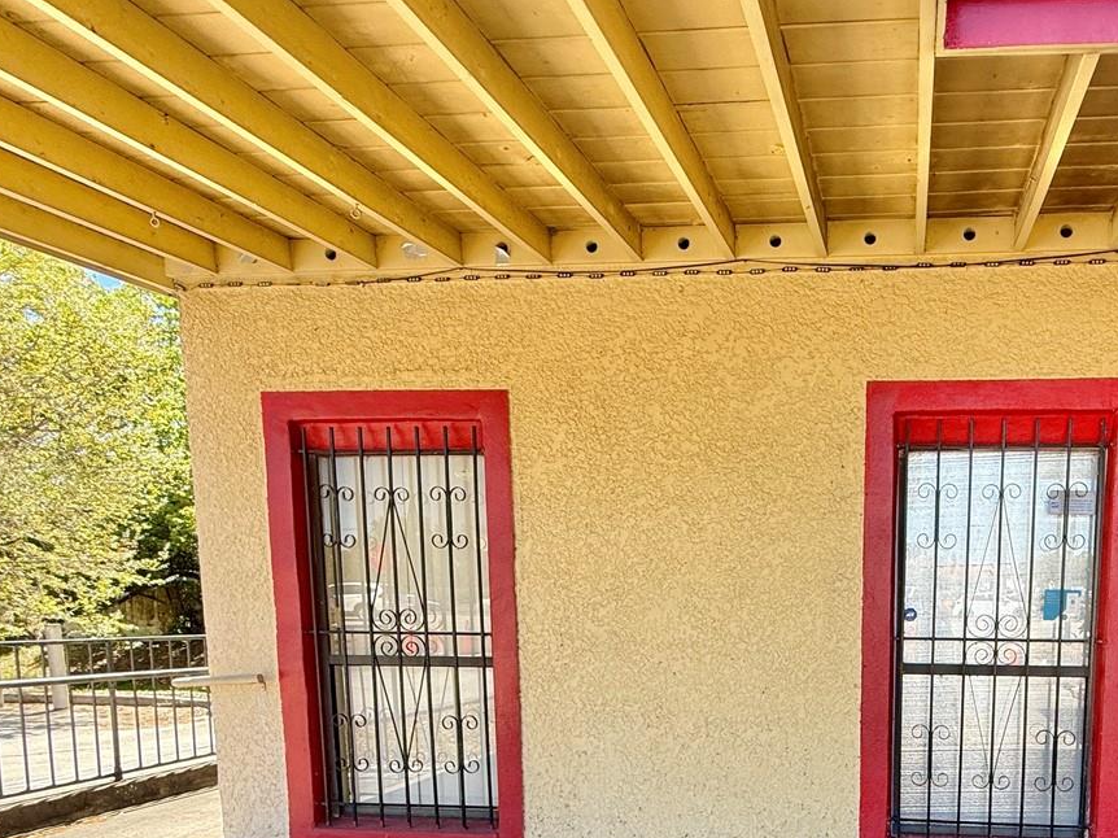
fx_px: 839
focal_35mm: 26
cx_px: 833
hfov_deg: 63.5
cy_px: 693
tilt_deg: -6.7
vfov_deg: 49.3
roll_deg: -0.9
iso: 50
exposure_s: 1/281
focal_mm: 2.22
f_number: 2.2
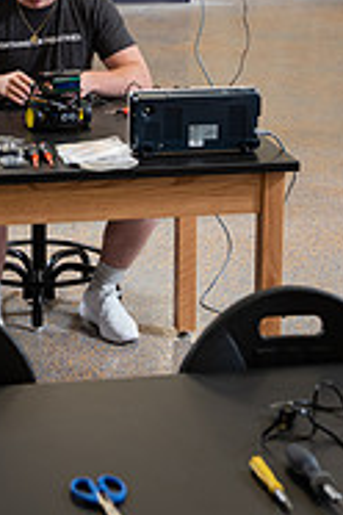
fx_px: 1558
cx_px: 22
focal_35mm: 109
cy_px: 75
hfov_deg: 12.5
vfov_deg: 18.5
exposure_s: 1/200
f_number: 5
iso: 1000
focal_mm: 45
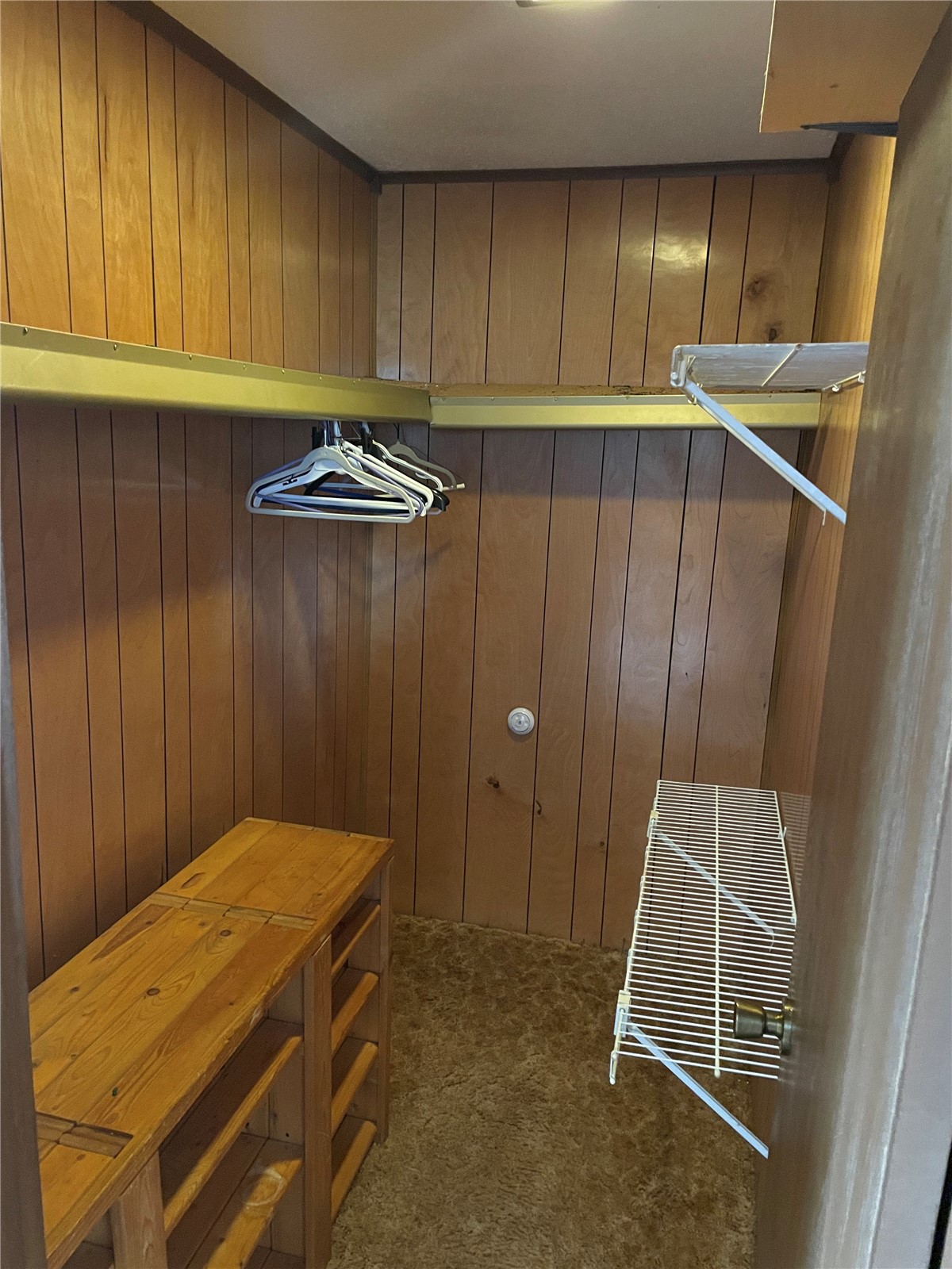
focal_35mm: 26
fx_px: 953
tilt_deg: -12.0
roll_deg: -1.7
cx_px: 476
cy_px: 634
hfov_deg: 53.1
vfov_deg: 67.3
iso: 800
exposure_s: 1/30
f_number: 1.6
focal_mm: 4.2
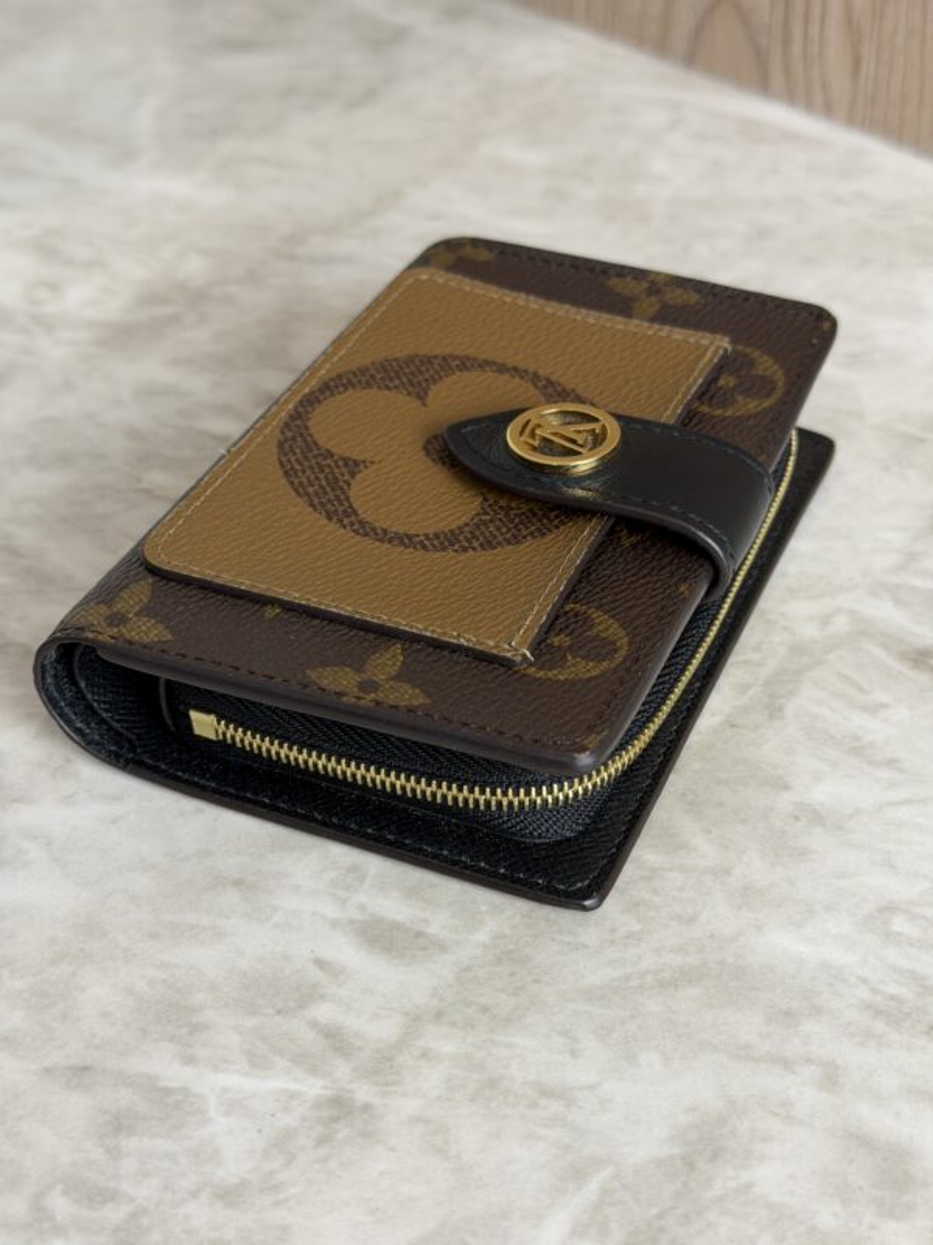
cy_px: 622
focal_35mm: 48
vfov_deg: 39.7
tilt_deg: -37.3
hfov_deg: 30.3
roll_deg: +1.8
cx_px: 466
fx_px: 1725
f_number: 1.78
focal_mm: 6.76
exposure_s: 1/120
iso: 100
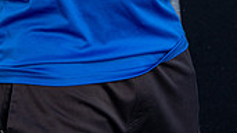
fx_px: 1005
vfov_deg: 7.2
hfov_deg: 13.4
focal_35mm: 160
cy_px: -166
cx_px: 97
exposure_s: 1/250
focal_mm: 58
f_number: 8
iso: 320
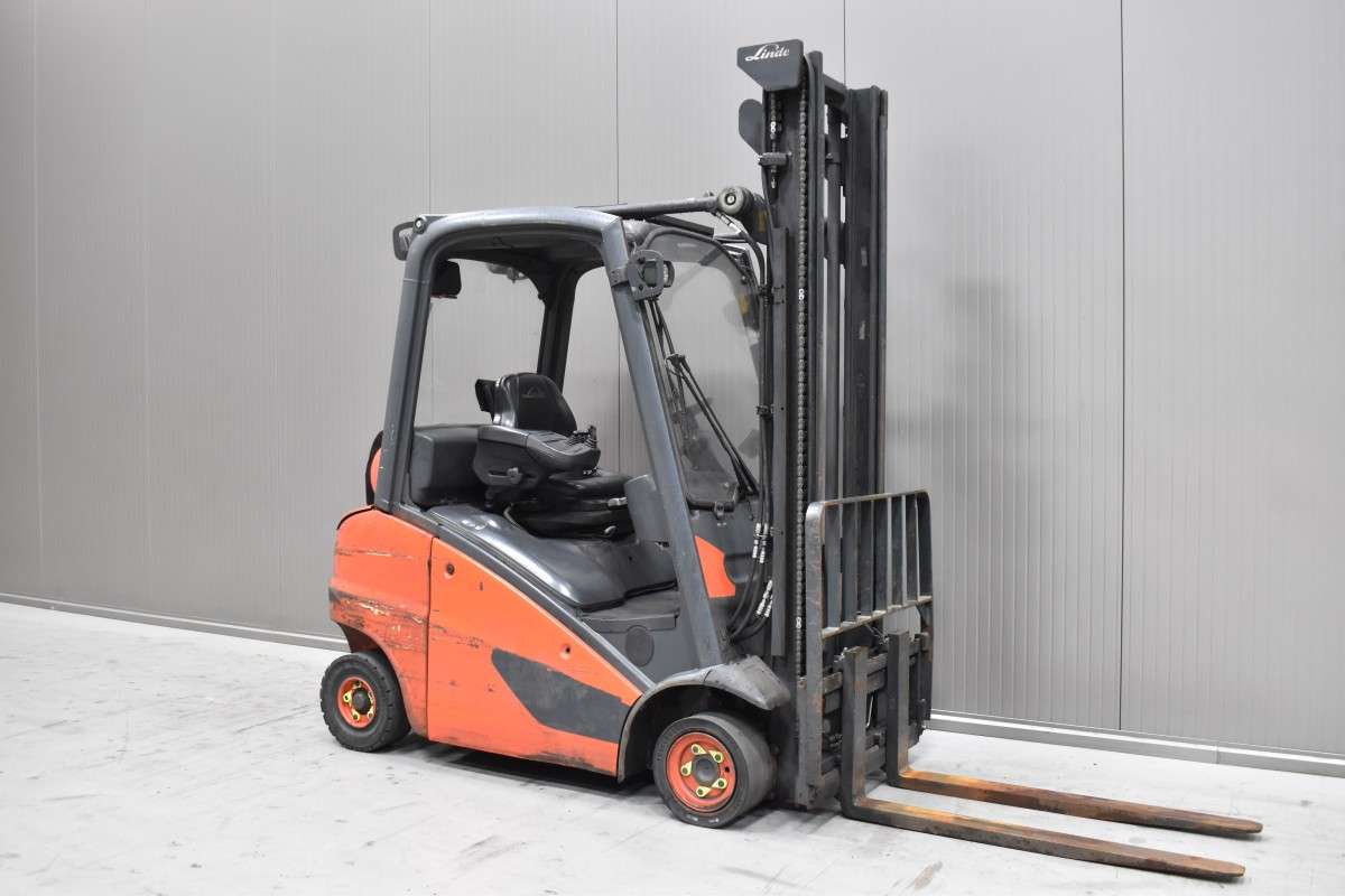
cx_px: 672
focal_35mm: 33
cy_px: 448
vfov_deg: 40.0
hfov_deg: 57.2
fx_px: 1233
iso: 1600
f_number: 5
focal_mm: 22
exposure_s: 1/25
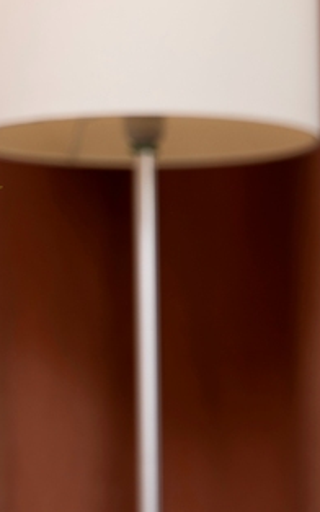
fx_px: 2765
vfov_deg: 10.6
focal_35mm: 198
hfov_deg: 6.3
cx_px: 772
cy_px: 345
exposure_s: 1/200
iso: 50
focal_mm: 61
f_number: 2.8
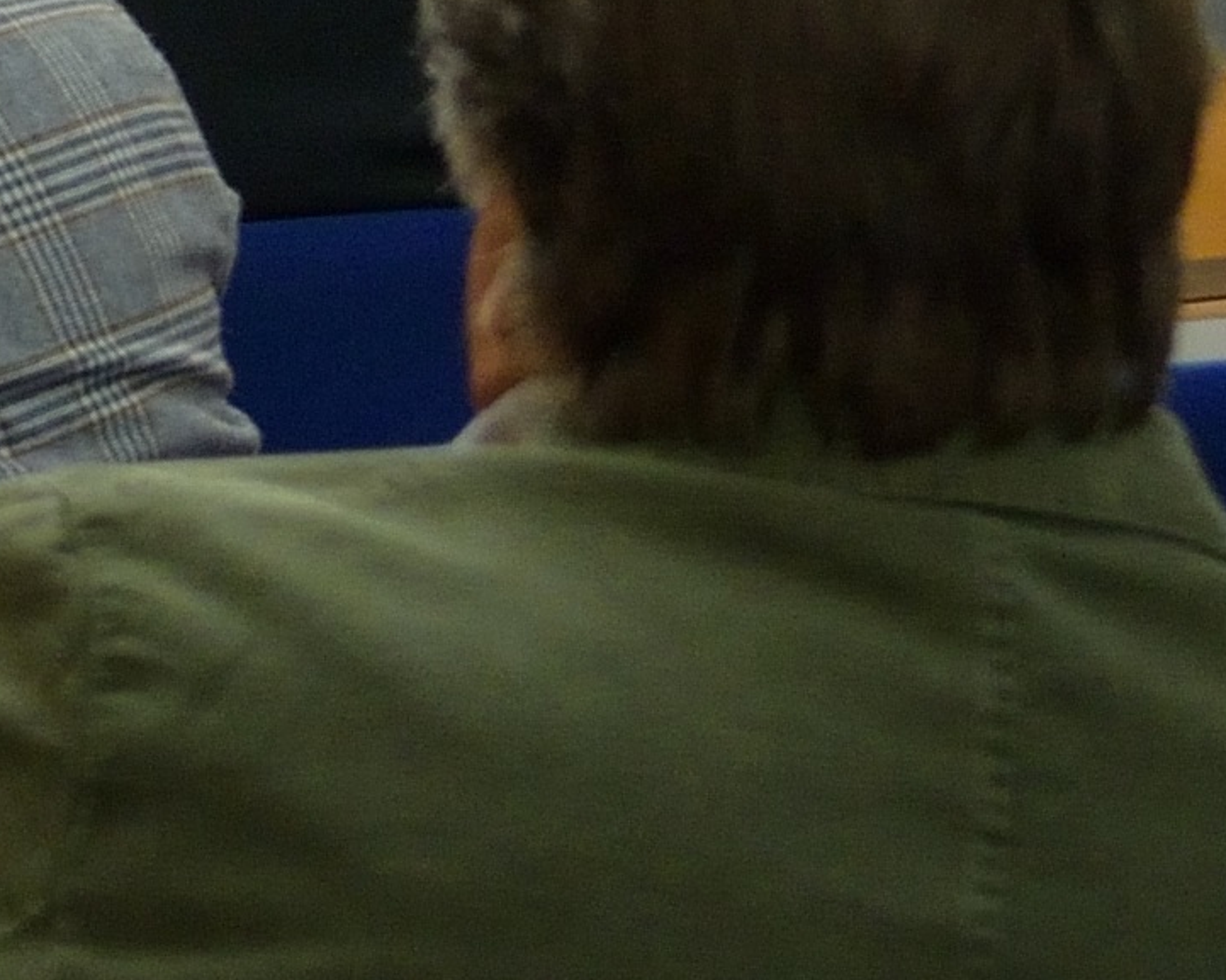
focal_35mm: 398
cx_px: -32
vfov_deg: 3.9
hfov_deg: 4.9
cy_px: -837
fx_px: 14436
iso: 560
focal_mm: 34
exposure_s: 1/60
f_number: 4.5
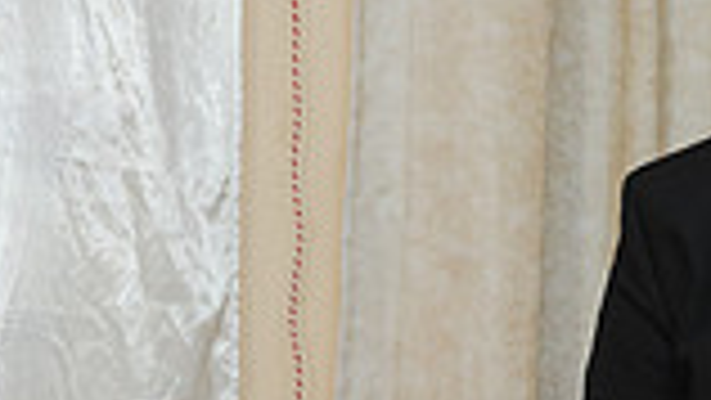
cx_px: 626
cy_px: 492
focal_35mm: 108
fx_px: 2037
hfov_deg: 19.5
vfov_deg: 11.0
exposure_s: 1/100
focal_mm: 28
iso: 1600
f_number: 3.5
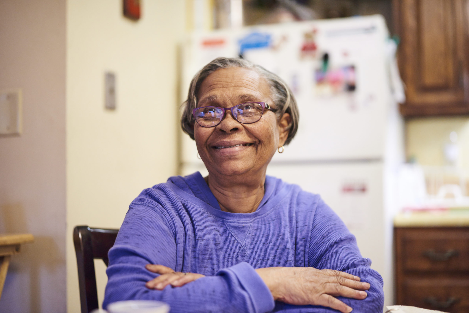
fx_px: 717
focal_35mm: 55
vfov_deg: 24.6
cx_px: 234
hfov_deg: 36.2
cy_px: 156
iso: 2000
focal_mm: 55
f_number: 1.4
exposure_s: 1/160
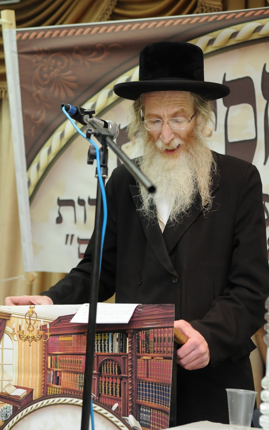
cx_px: 135
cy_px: 212
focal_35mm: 69
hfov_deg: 18.9
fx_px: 809
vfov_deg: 29.8
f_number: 3.5
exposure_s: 1/100
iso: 800
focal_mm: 44
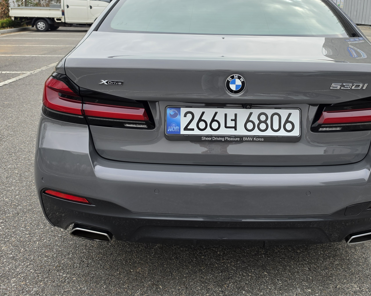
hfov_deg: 51.2
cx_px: 220
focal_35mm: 35
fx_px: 384
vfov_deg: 41.7
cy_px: 100
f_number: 1.4
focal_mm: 6.5
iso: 64
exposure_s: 1/3255
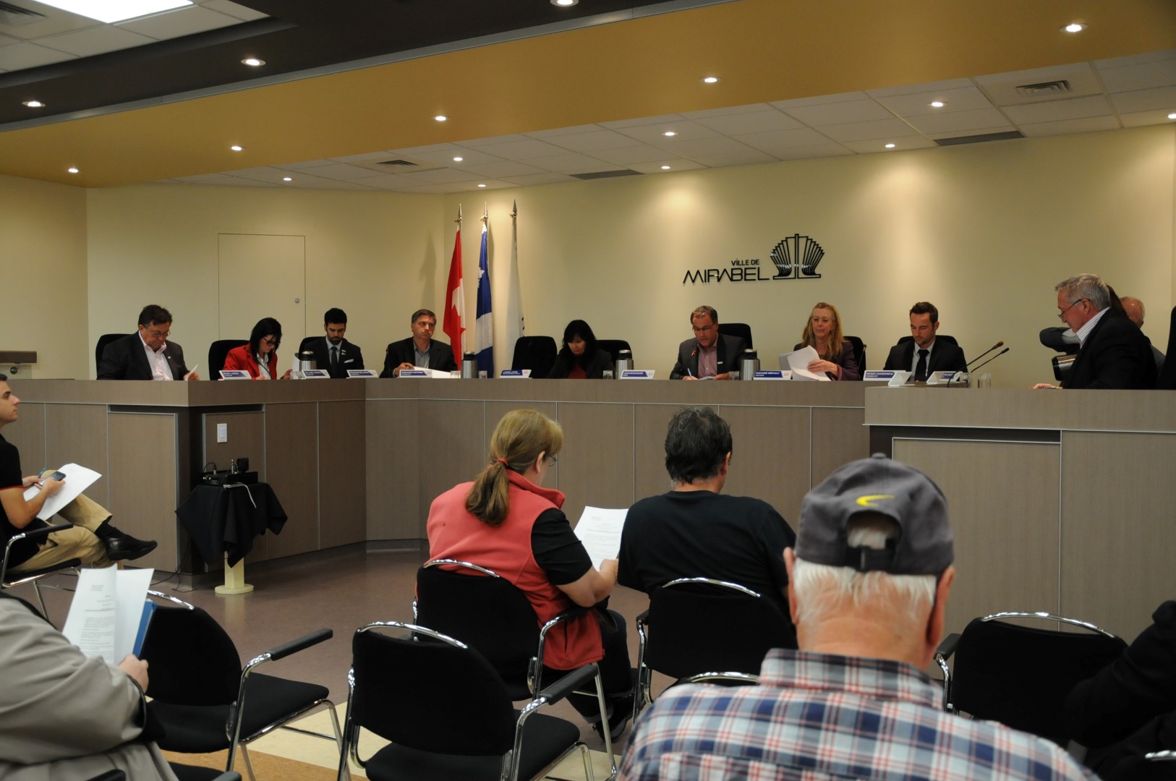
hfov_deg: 57.3
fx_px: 1077
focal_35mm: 33
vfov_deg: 39.9
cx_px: 588
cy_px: 390
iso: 1000
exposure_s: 1/60
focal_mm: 22
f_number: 3.8
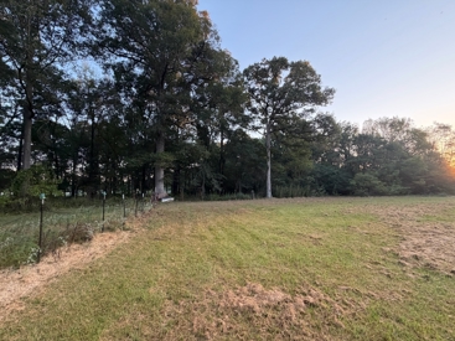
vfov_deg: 85.6
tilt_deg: +5.1
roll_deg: +1.6
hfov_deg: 102.1
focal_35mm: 14
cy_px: 170
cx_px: 228
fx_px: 184
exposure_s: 1/121
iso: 200
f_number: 2.2
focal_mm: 2.22
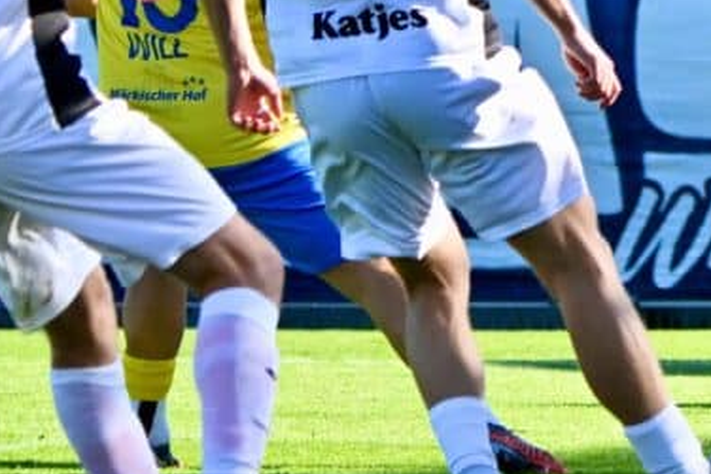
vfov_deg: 1.7
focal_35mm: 817
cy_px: -116
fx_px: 16141
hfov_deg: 2.5
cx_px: 945
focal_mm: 150
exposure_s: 1/1600
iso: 500
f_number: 5
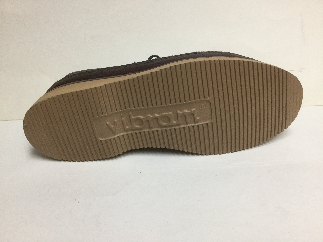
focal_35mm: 31
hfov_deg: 58.4
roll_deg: +0.0
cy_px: 121
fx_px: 289
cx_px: 162
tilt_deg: -43.3
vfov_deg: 45.4
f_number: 2.4
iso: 64
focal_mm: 3.3
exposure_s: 1/33
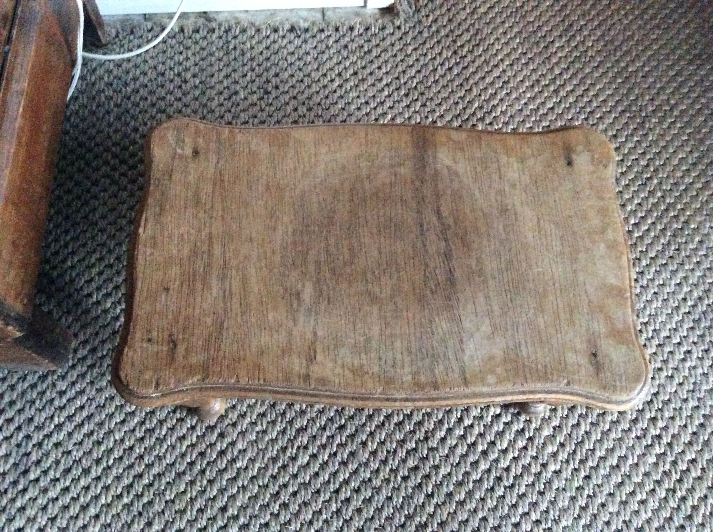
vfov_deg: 44.1
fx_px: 658
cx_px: 356
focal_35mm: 32
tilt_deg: -68.0
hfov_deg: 56.9
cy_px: 266
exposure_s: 1/17
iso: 800
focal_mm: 3.3
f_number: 2.4
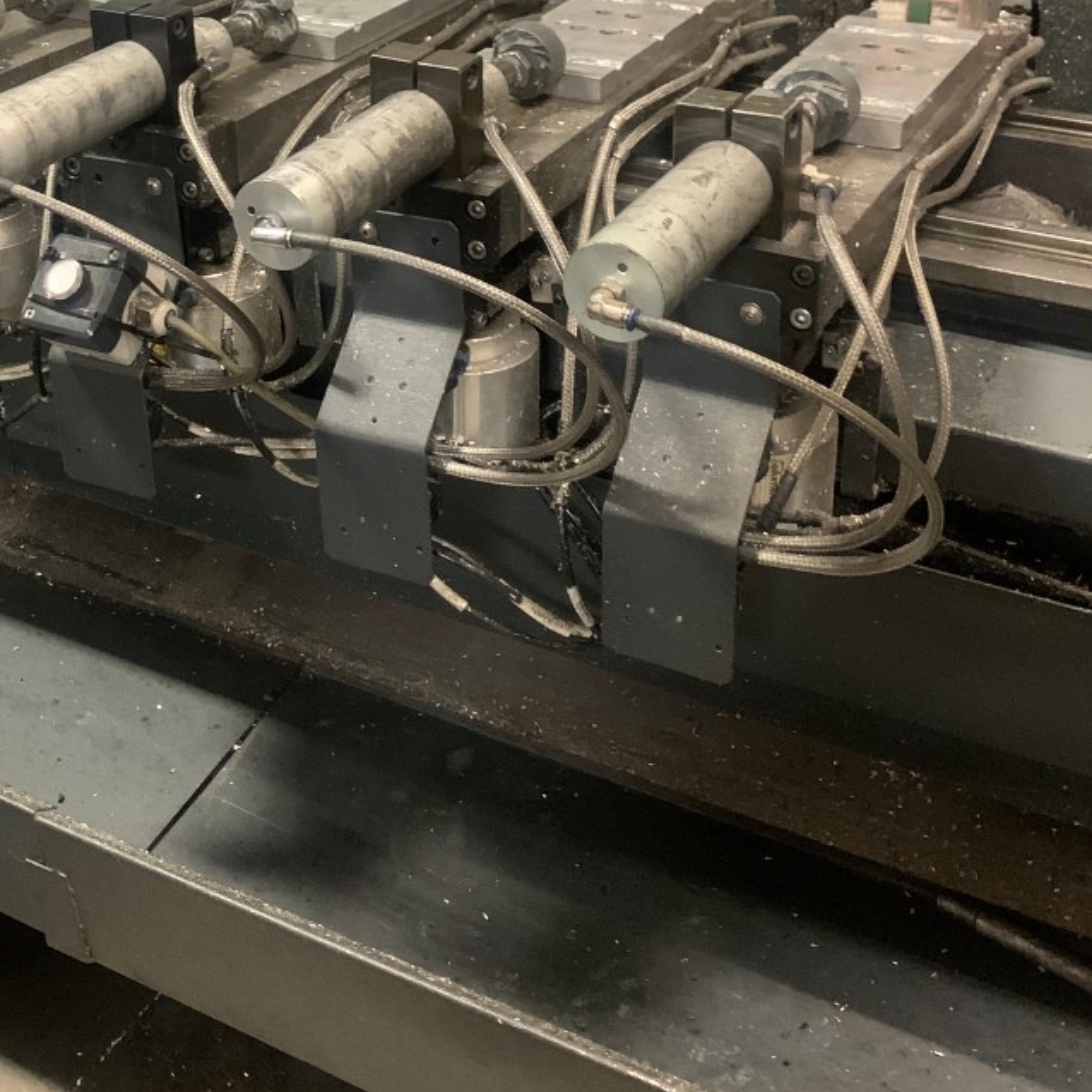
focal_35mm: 48
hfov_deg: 35.0
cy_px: 186
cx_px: 368
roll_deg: +2.0
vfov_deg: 34.1
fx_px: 1713
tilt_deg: -24.2
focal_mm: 4.25
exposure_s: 1/24
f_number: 1.8
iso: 640
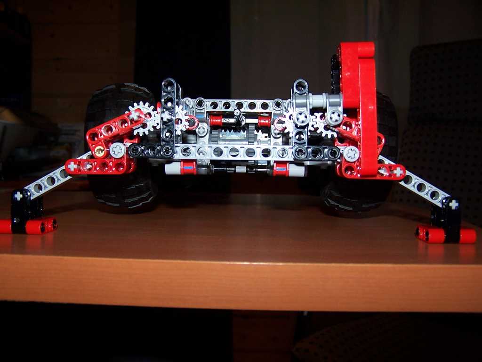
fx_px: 529
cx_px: 241
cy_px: 181
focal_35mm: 38
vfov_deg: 37.7
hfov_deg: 49.0
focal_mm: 6.3
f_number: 2.8
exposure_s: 1/60
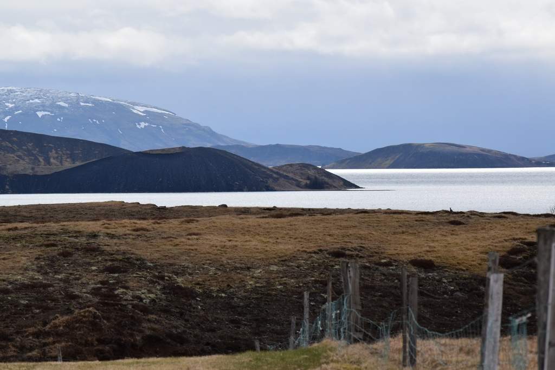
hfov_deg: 8.9
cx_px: 278
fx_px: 3585
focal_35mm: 232
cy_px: 185
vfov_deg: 5.9
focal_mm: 155
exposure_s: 1/4000
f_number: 8
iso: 1000
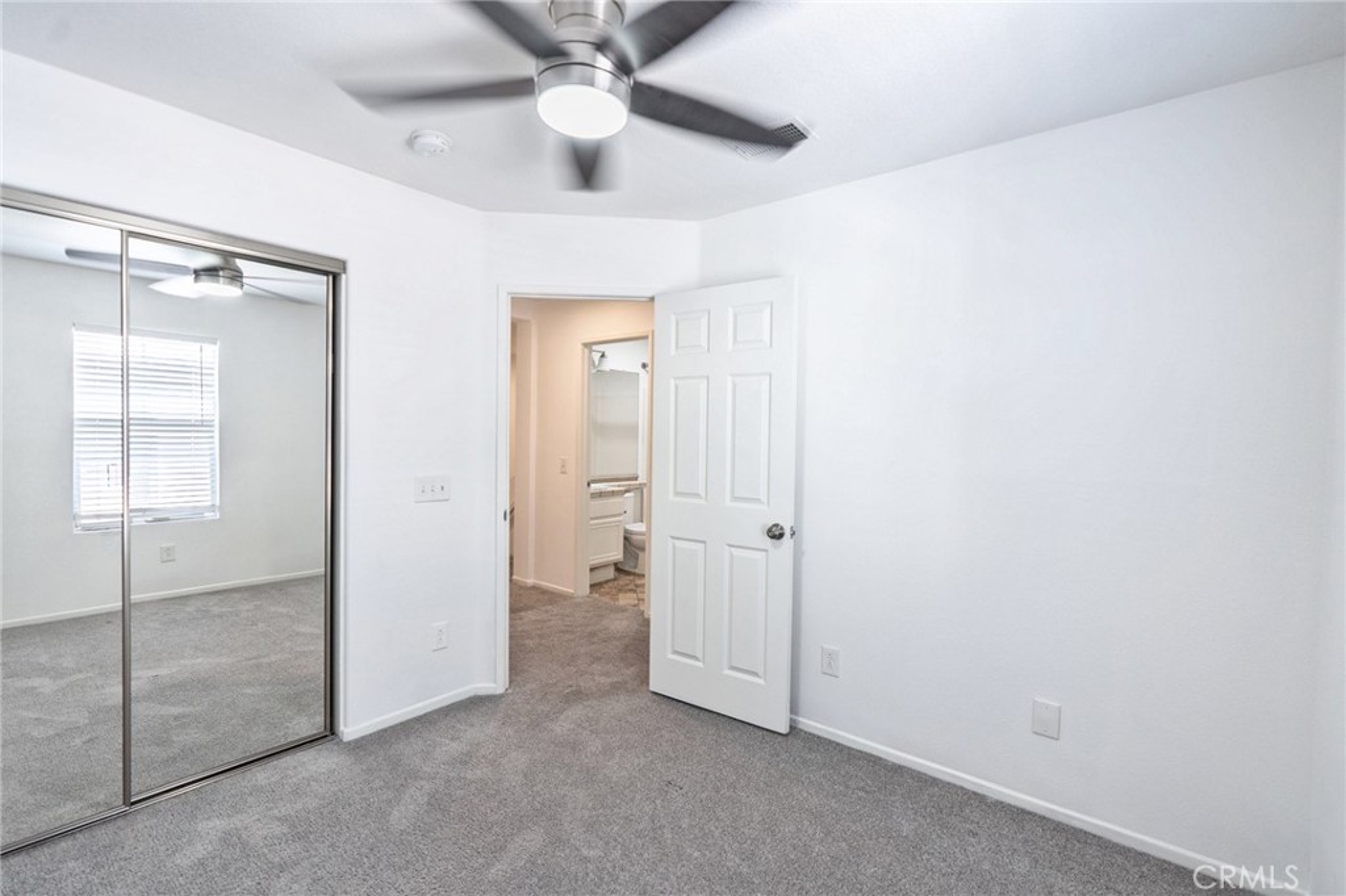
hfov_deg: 96.8
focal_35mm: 16
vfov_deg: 73.7
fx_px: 598
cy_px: 448
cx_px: 673
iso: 125
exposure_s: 1/60
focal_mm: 16
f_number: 4
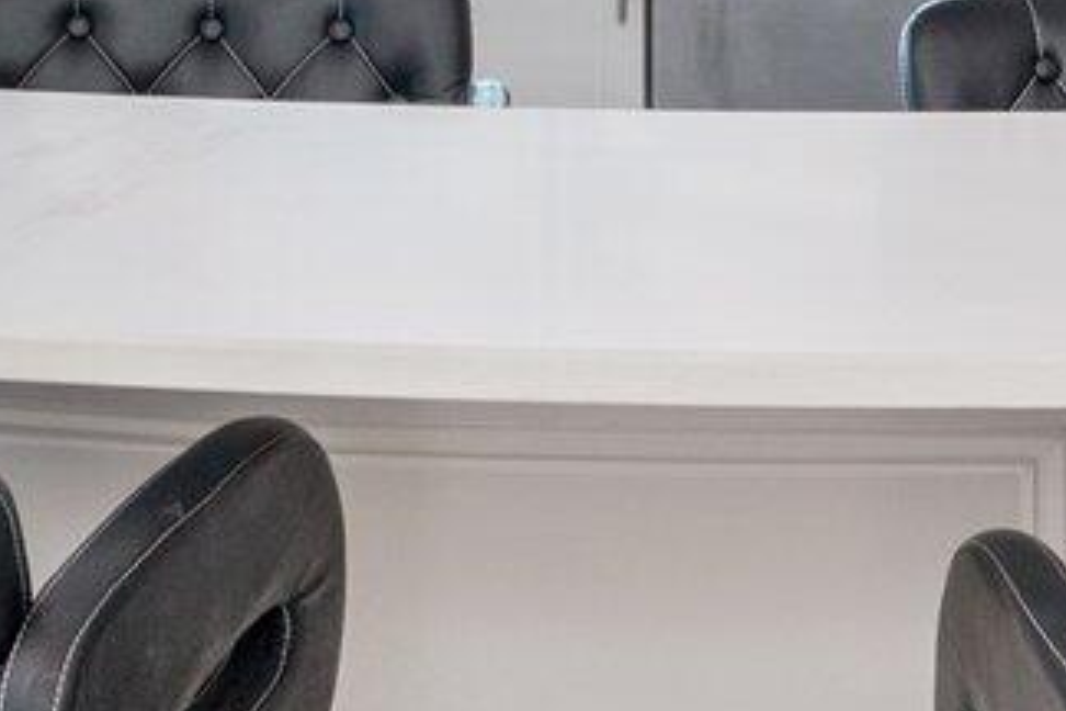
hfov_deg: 17.1
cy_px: -566
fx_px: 3553
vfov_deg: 10.7
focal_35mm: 120
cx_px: 540
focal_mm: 19
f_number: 9
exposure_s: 1/8
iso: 400
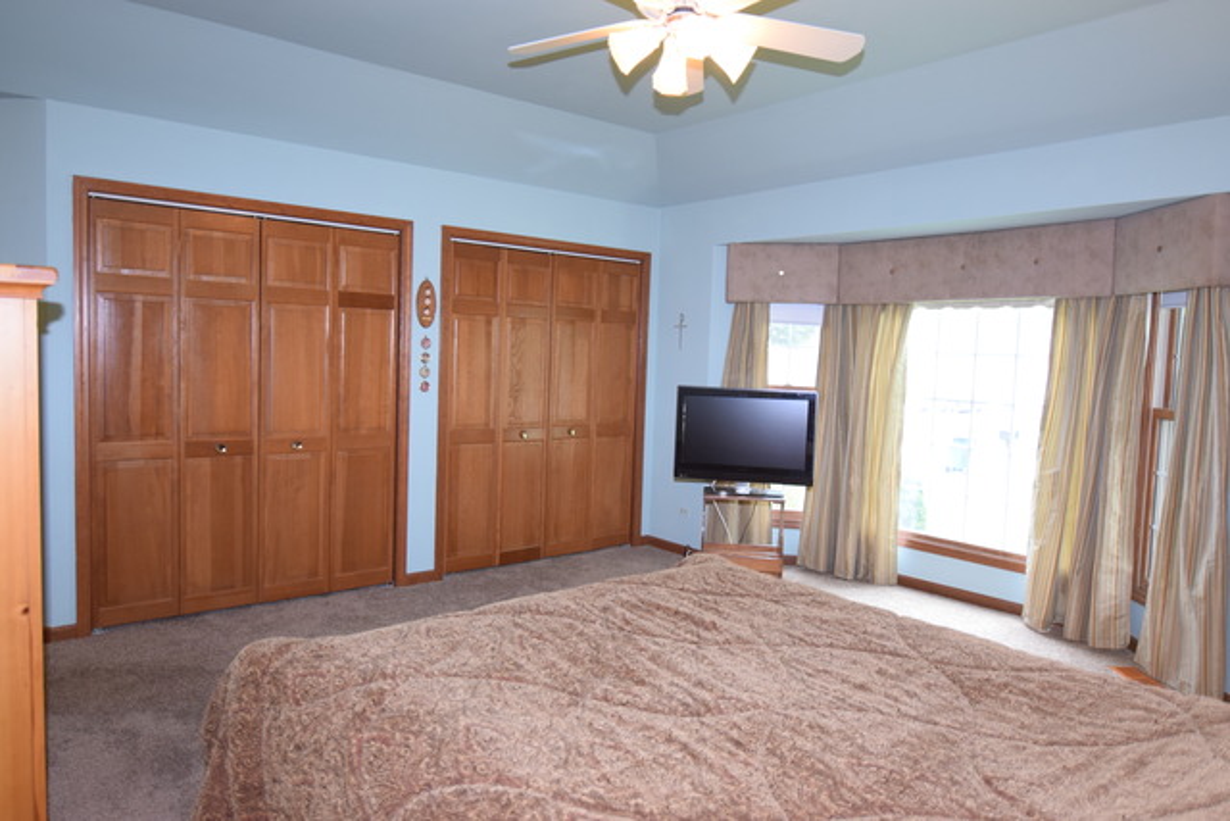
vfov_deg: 53.2
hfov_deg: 73.7
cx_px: 615
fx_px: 820
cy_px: 410
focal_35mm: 24
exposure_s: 1/60
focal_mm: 16
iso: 900
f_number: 2.8
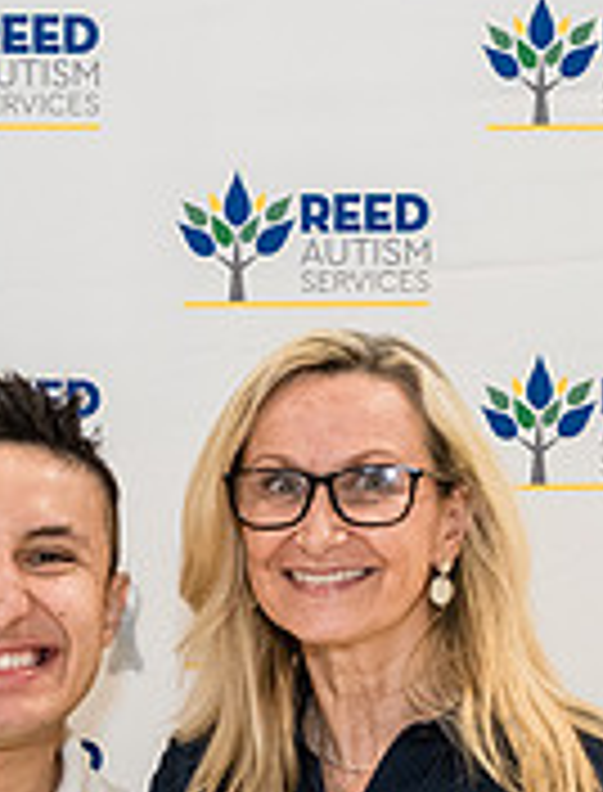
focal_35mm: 131
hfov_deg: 11.3
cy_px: 912
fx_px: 3014
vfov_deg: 14.6
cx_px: 25
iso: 2500
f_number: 4.5
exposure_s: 1/250
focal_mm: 35
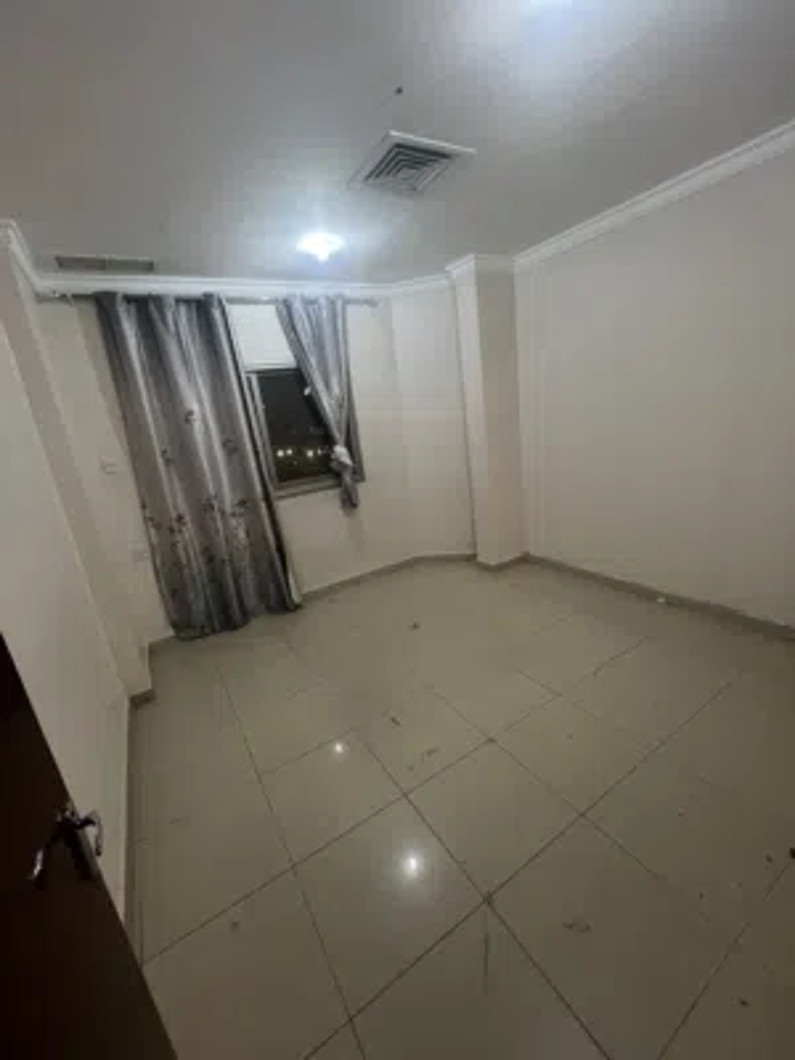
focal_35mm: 13
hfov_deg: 89.9
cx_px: 398
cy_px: 530
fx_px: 398
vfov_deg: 106.2
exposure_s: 1/50
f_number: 1.8
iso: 200
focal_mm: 1.57
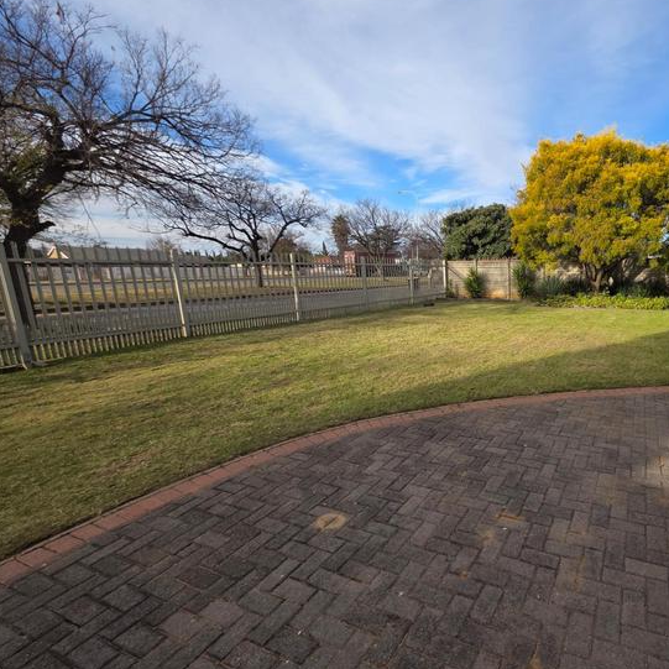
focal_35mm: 17
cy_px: 352
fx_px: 372
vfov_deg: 83.9
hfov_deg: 78.7
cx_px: 487
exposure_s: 1/986
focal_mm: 2.2
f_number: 1.9
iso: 40
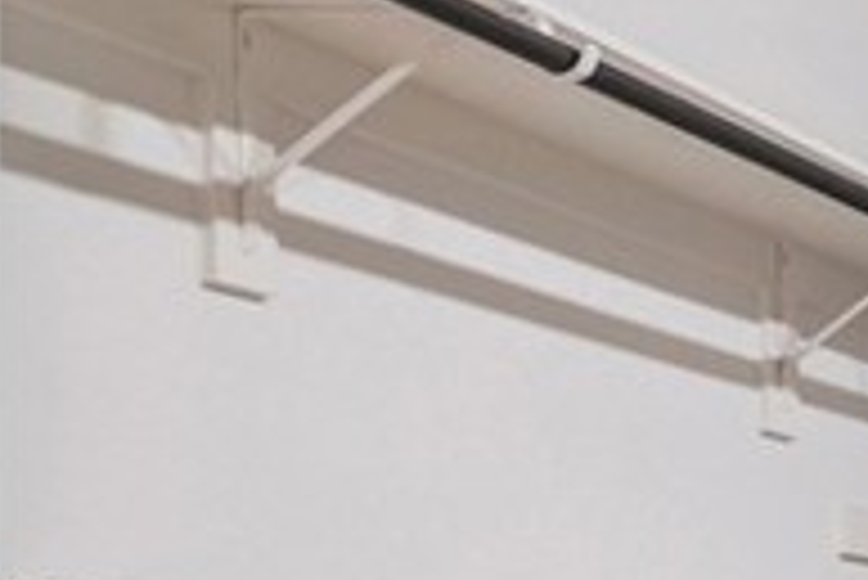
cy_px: 843
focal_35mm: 90
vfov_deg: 14.3
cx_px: 2222
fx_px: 2172
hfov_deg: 13.7
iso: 400
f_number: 5.6
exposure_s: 1/6
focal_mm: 17
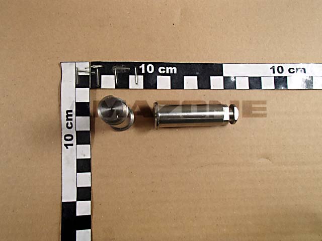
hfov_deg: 63.4
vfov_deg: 49.7
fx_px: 260
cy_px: 120
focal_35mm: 28
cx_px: 161
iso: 160
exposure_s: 1/60
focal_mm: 5
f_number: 3.9
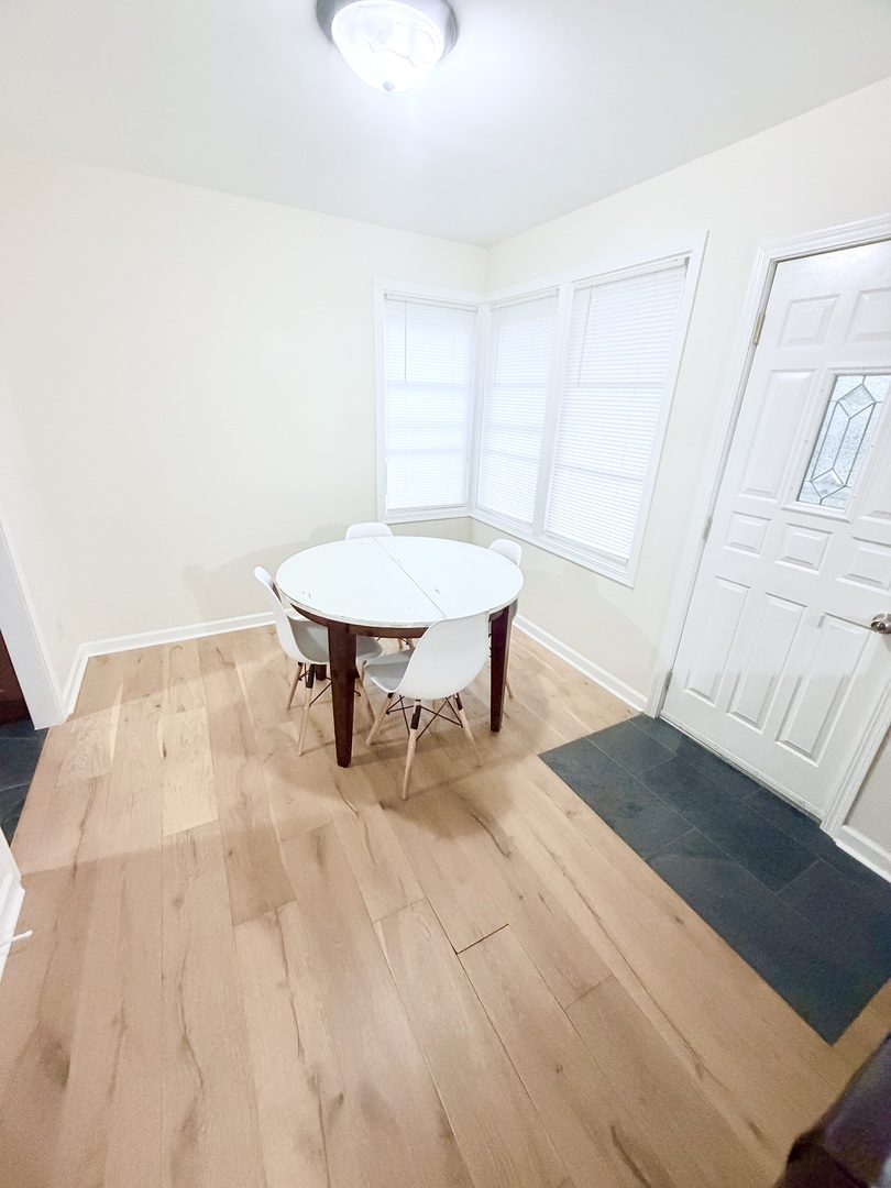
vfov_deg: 102.1
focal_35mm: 14
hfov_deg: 85.7
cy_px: 594
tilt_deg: -22.3
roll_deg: -3.0
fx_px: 480
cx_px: 446
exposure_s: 1/60
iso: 500
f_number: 2.2
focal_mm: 2.22
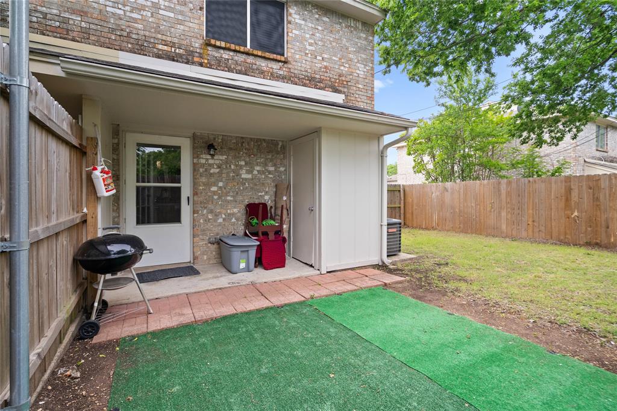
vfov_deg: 73.7
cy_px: 206
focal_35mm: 16
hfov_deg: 96.8
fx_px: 274
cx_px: 308
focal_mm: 16
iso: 800
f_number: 7.1
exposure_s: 1/60
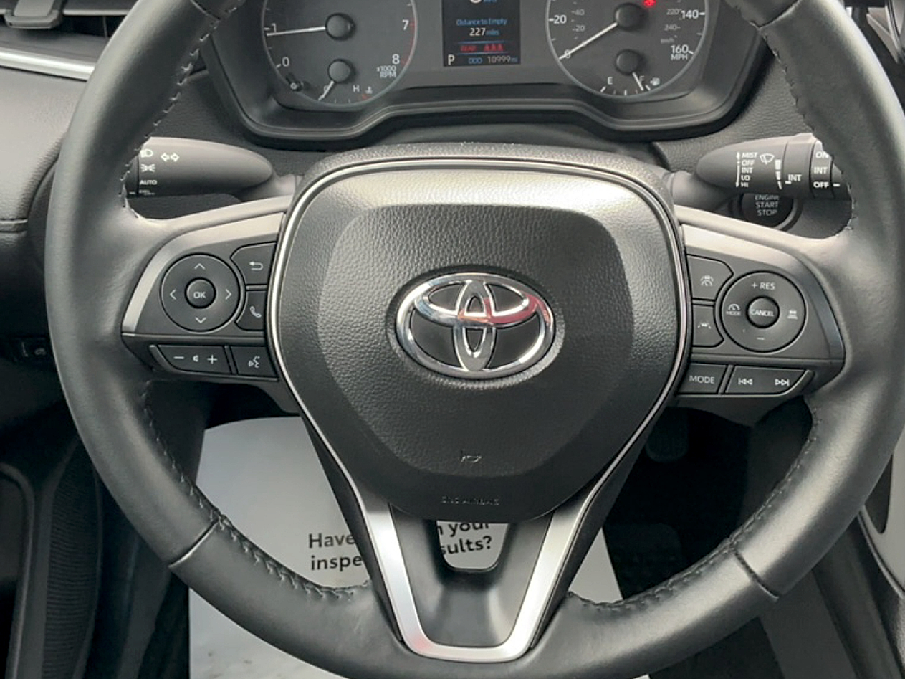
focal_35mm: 38
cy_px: 313
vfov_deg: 37.7
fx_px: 993
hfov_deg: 48.9
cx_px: 419
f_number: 1.8
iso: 80
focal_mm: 3
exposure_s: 1/60
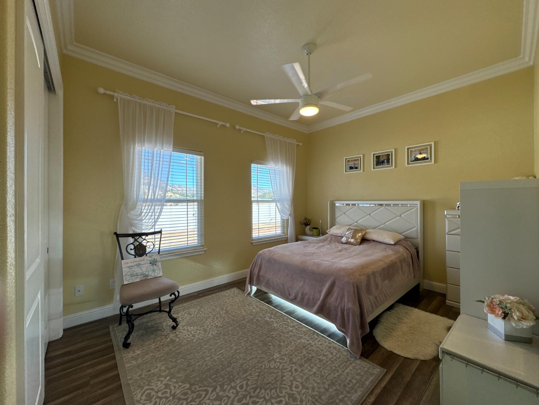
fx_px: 218
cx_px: 270
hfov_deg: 102.1
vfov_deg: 85.7
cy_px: 202
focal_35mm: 14
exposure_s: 1/141
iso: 40
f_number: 2.2
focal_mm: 2.22
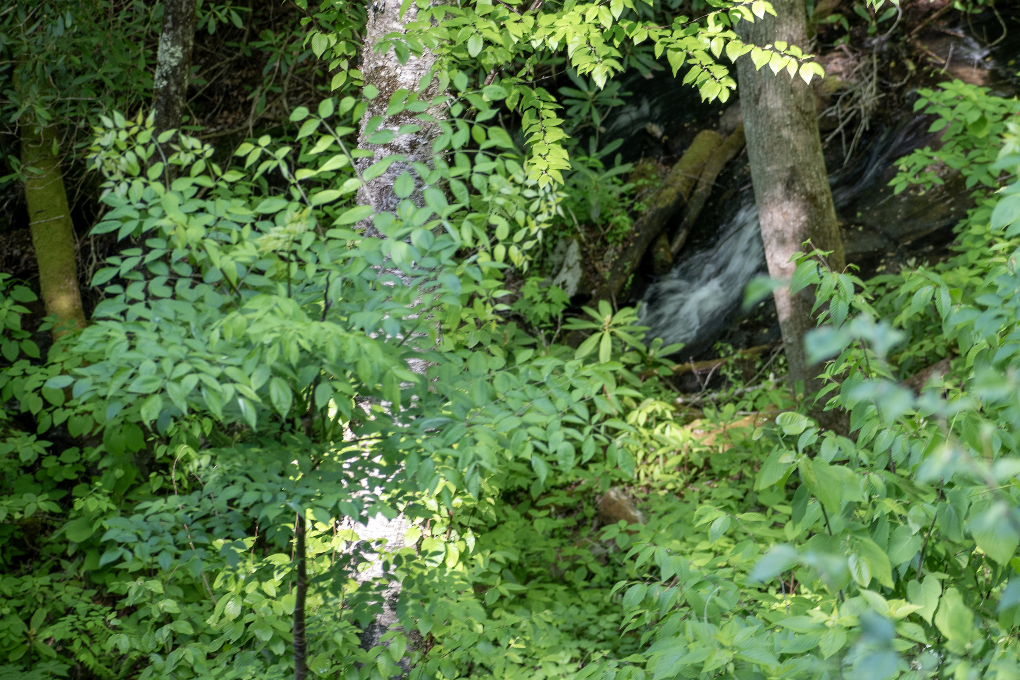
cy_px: 264
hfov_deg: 8.9
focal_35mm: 232
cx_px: 703
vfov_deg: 5.9
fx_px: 6573
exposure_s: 1/25
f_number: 4.8
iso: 200
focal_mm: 110
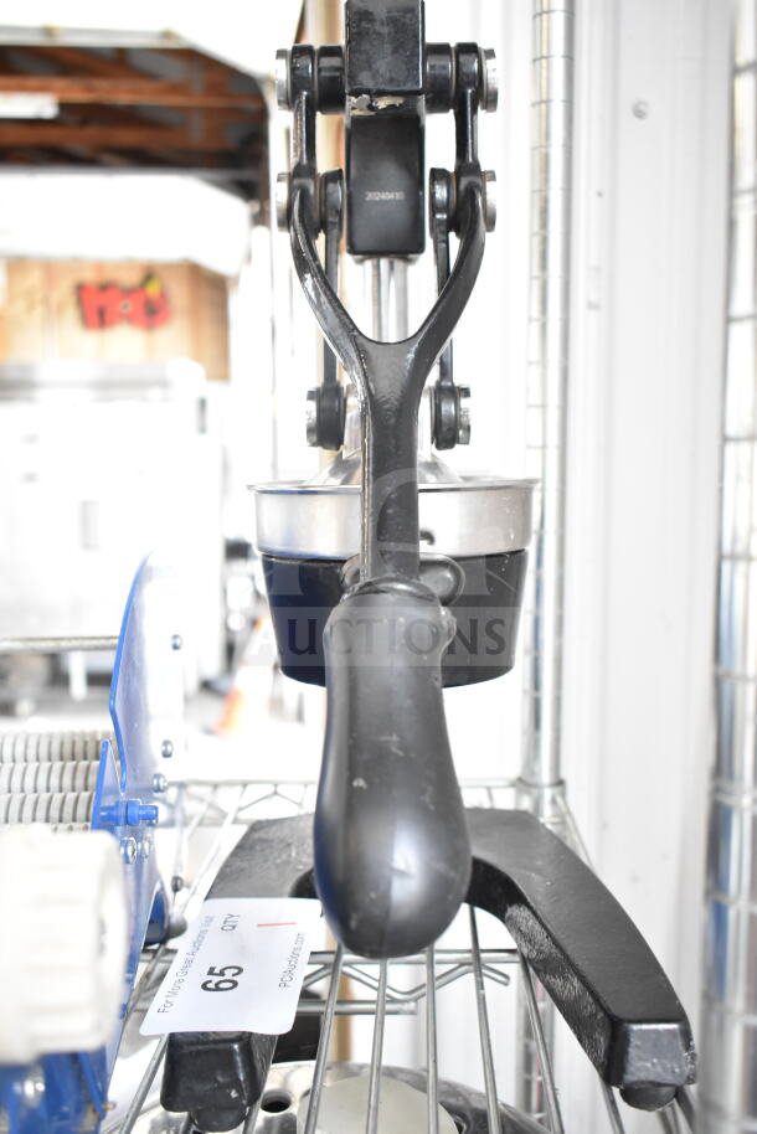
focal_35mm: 33
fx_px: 1040
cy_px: 567
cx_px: 378
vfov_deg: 57.2
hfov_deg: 40.0
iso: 1600
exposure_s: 1/80
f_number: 4.5
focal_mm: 22
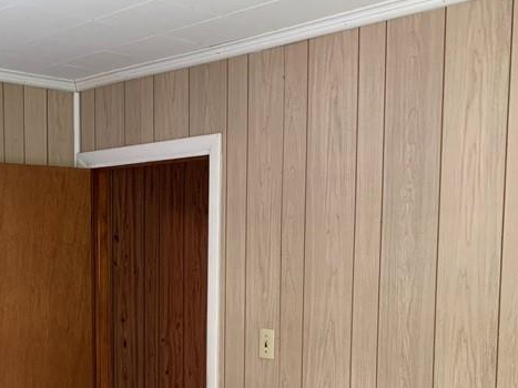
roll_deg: +0.1
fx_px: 853
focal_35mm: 57
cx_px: 112
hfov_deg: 32.9
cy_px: 365
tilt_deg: -6.1
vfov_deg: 24.7
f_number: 1.8
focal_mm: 4.25
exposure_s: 1/60
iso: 200
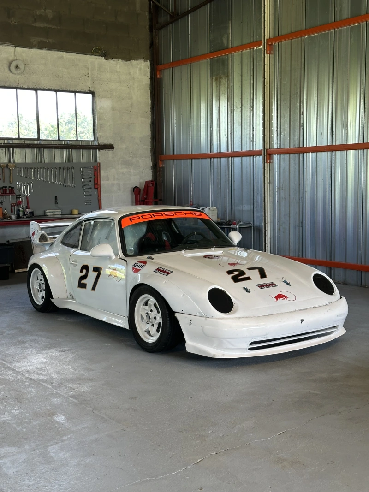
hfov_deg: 30.3
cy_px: 246
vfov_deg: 39.7
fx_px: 682
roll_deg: +1.5
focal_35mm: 48
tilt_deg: -6.6
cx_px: 184
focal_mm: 6.86
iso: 80
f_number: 1.78
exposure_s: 1/121
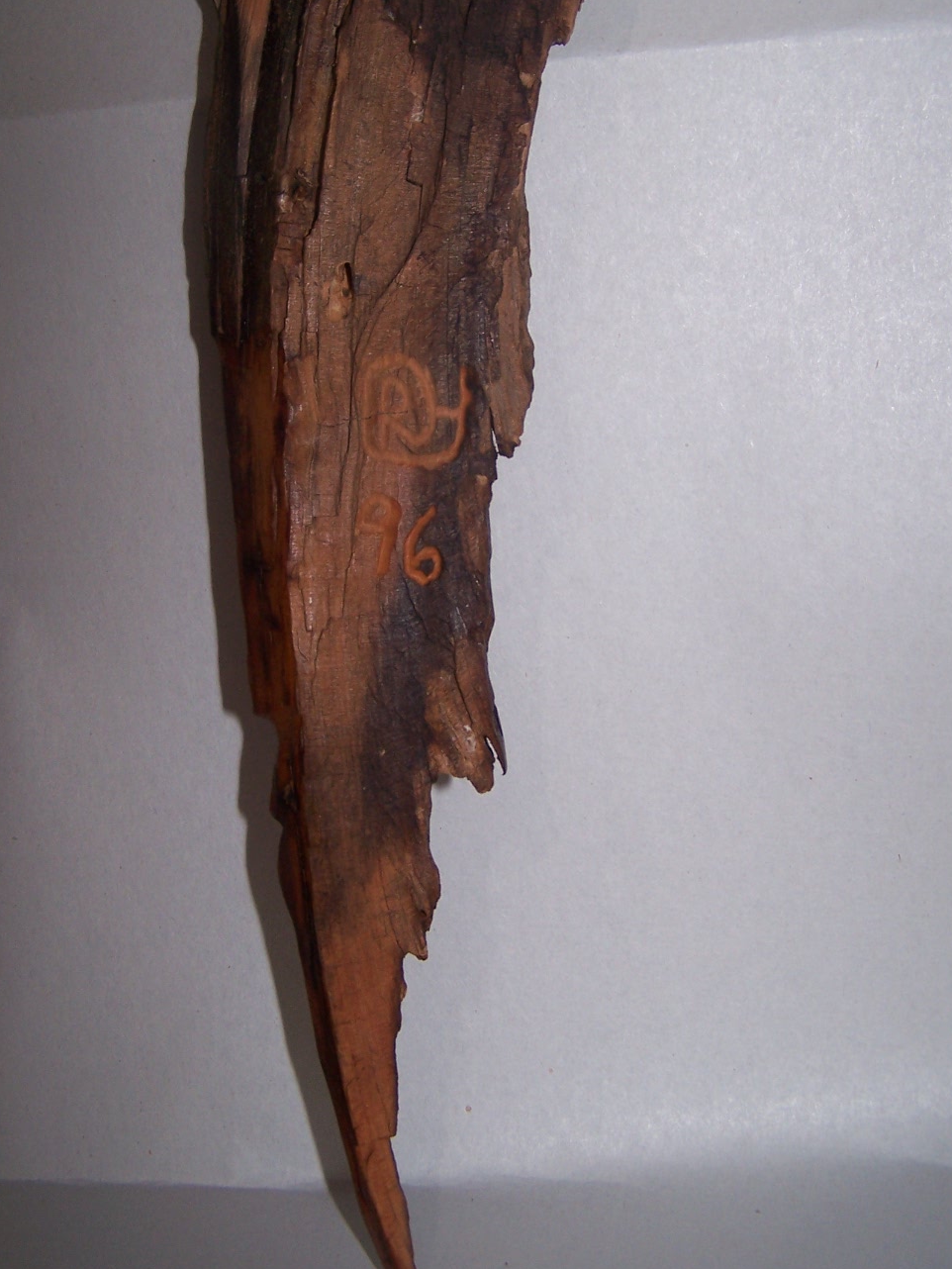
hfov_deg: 31.5
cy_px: 513
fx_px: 1686
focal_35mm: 46
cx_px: 430
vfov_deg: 41.1
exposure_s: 1/60
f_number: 2.8
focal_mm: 6.3
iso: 80
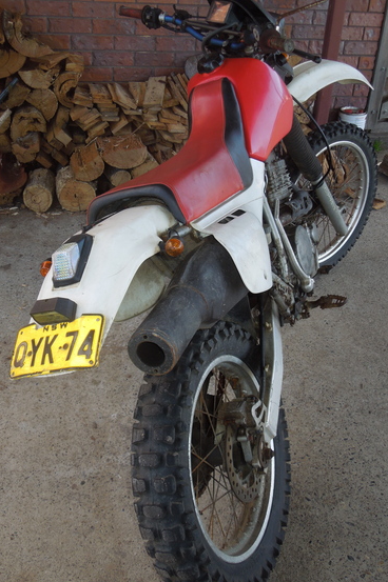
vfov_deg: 54.5
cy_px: 282
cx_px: 193
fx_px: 566
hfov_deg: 37.8
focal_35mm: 35
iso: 100
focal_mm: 5.6
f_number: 3.6
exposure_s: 1/125
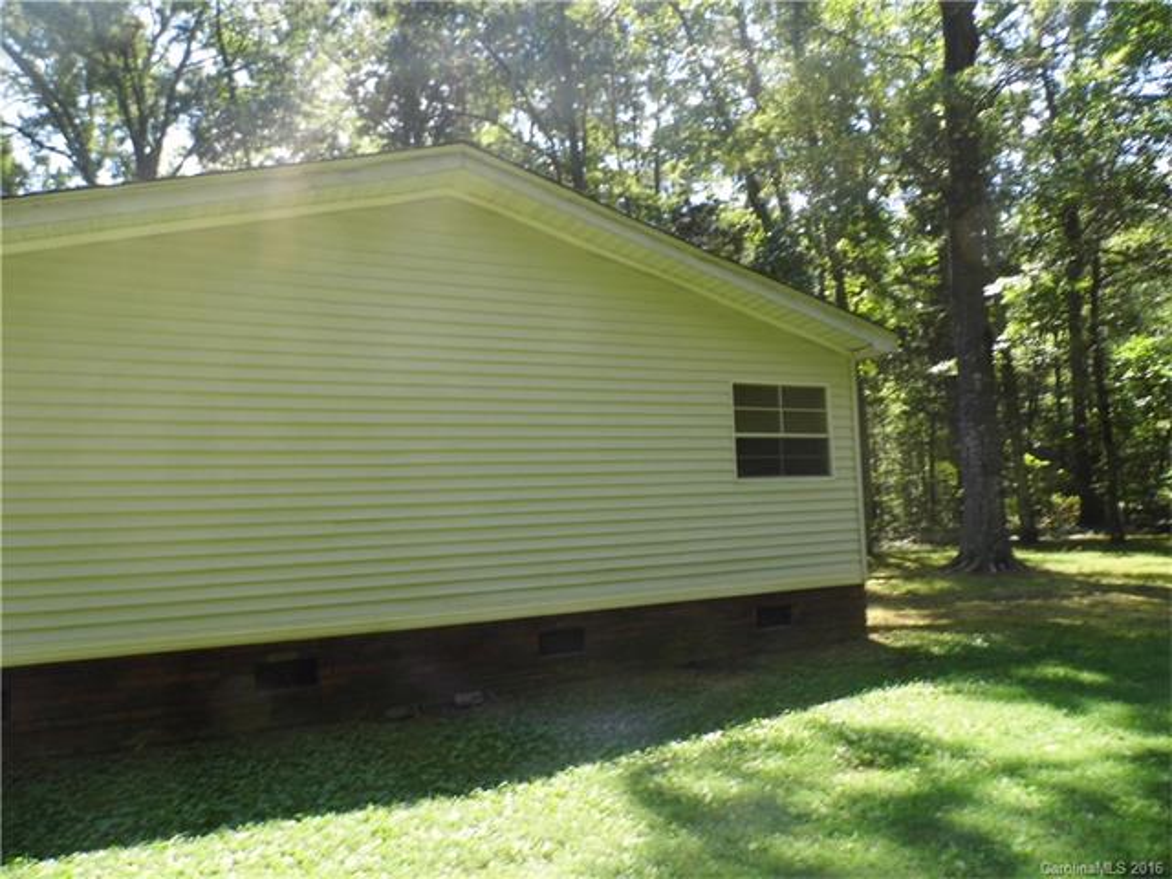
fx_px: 846
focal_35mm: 25
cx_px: 586
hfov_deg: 69.4
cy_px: 440
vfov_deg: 54.9
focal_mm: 4.46
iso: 100
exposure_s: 1/245
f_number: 3.1
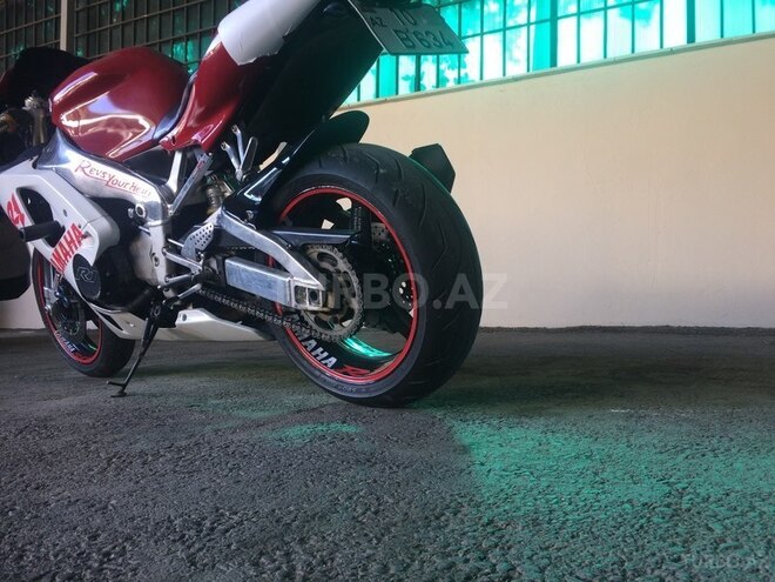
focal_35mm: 29
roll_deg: -1.9
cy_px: 291
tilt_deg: -0.2
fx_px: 649
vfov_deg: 48.2
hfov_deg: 61.7
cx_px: 388
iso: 40
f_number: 2.2
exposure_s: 1/50
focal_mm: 4.15
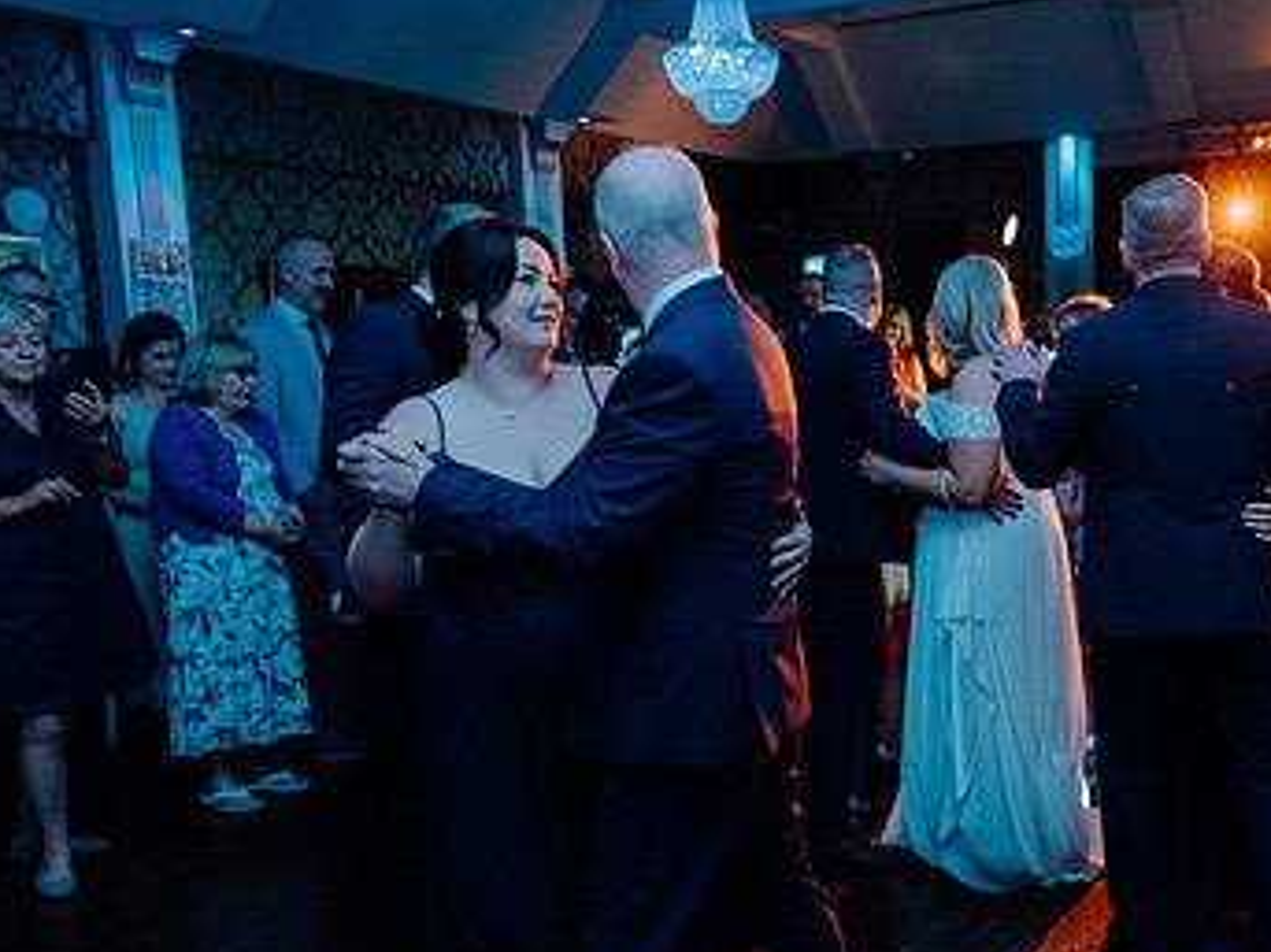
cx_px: 878
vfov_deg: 36.6
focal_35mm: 39
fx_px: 1431
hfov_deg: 46.9
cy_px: 591
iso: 2500
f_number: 3.5
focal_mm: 24
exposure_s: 1/160
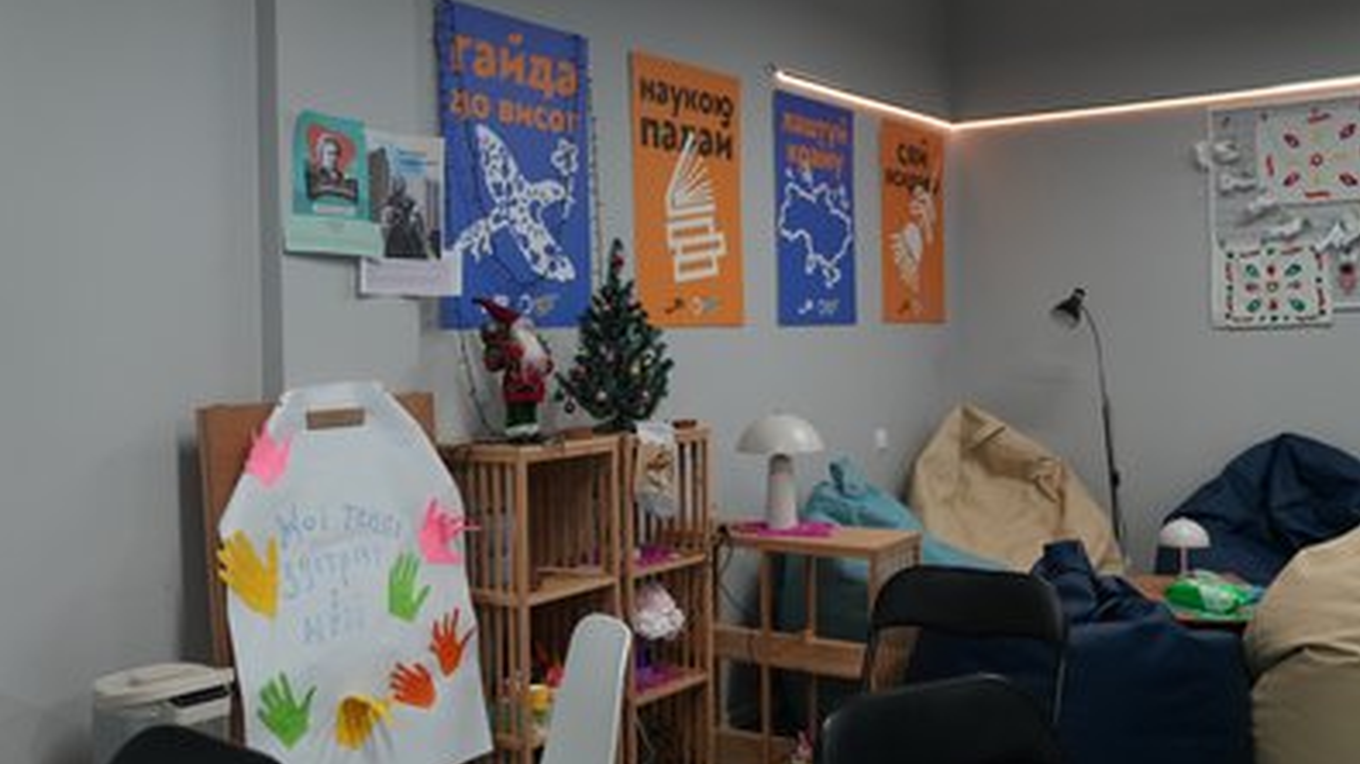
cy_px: 329
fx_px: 1262
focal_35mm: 35
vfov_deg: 33.6
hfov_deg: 56.6
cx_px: 675
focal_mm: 33
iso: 1600
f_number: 2.8
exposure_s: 1/160
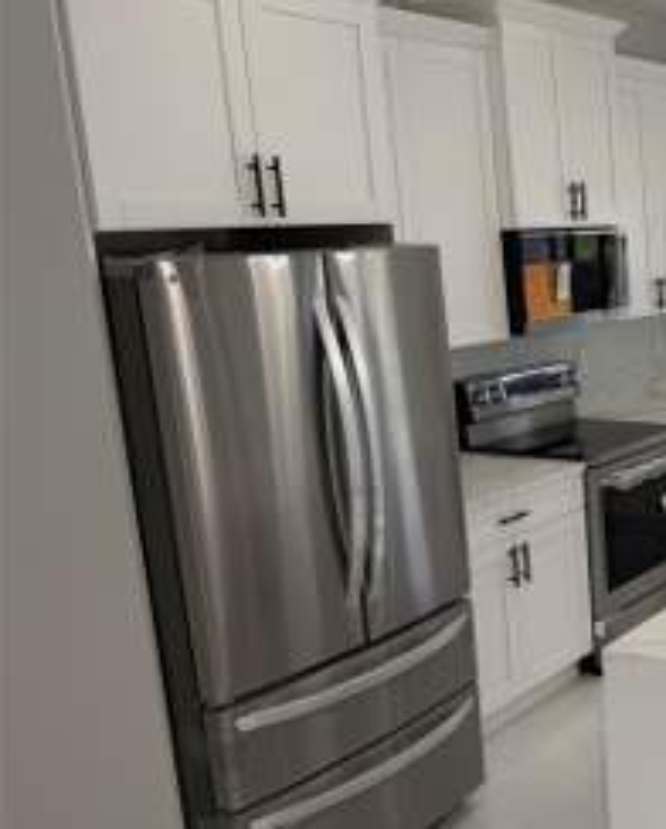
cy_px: 472
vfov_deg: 40.2
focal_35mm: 46
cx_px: 805
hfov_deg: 28.4
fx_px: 1131
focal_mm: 6.76
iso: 80
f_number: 1.78
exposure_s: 1/186
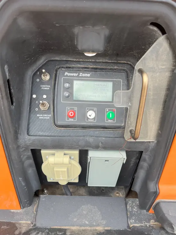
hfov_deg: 53.1
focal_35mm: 26
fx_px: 176
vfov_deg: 67.3
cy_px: 118
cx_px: 88
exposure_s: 1/718
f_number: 1.6
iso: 50
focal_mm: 5.1
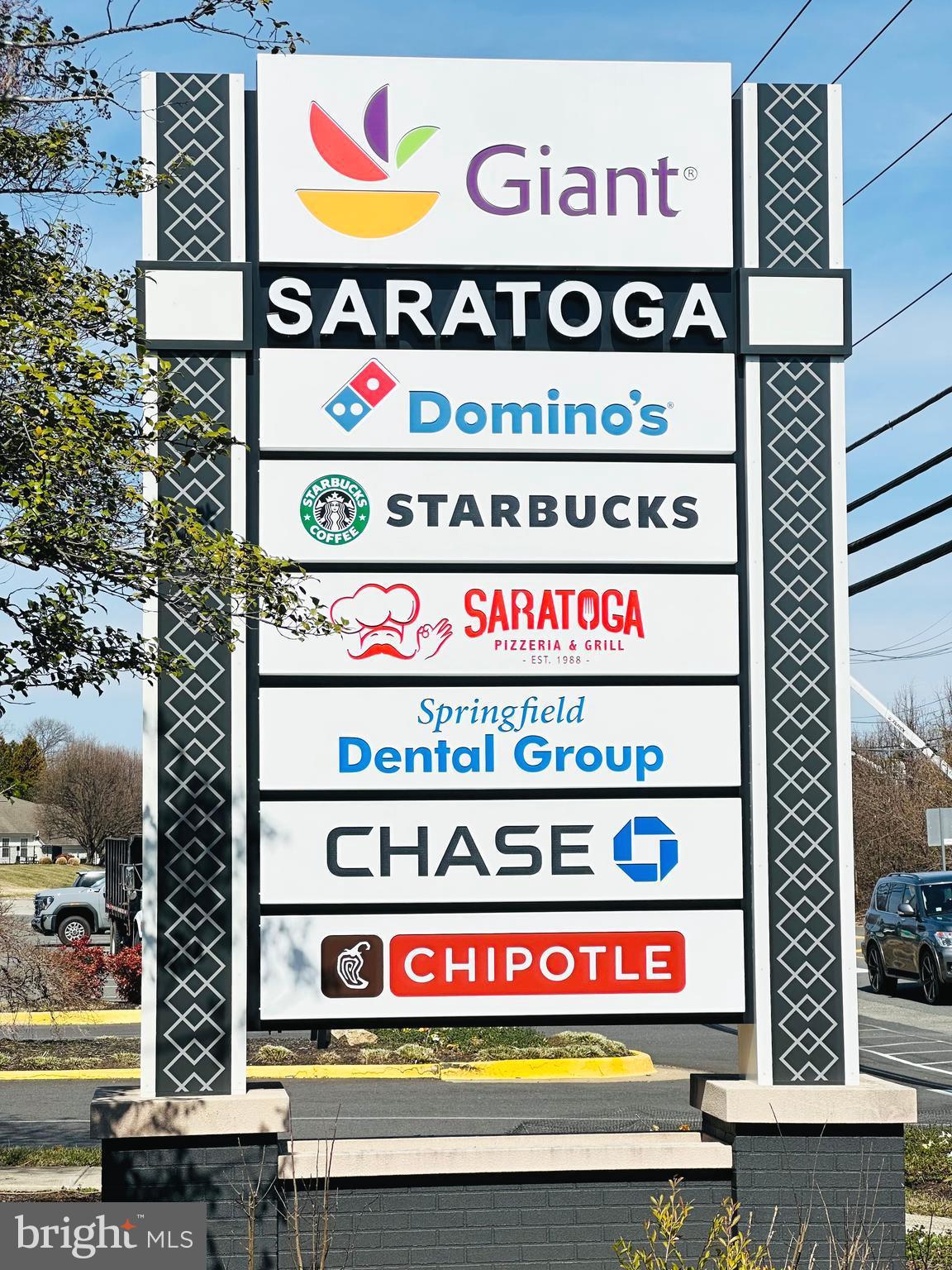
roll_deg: +0.5
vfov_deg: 25.3
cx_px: 476
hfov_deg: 19.1
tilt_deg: +5.8
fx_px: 2824
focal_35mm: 77
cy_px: 635
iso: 32
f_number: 2.8
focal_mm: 9
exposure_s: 1/633
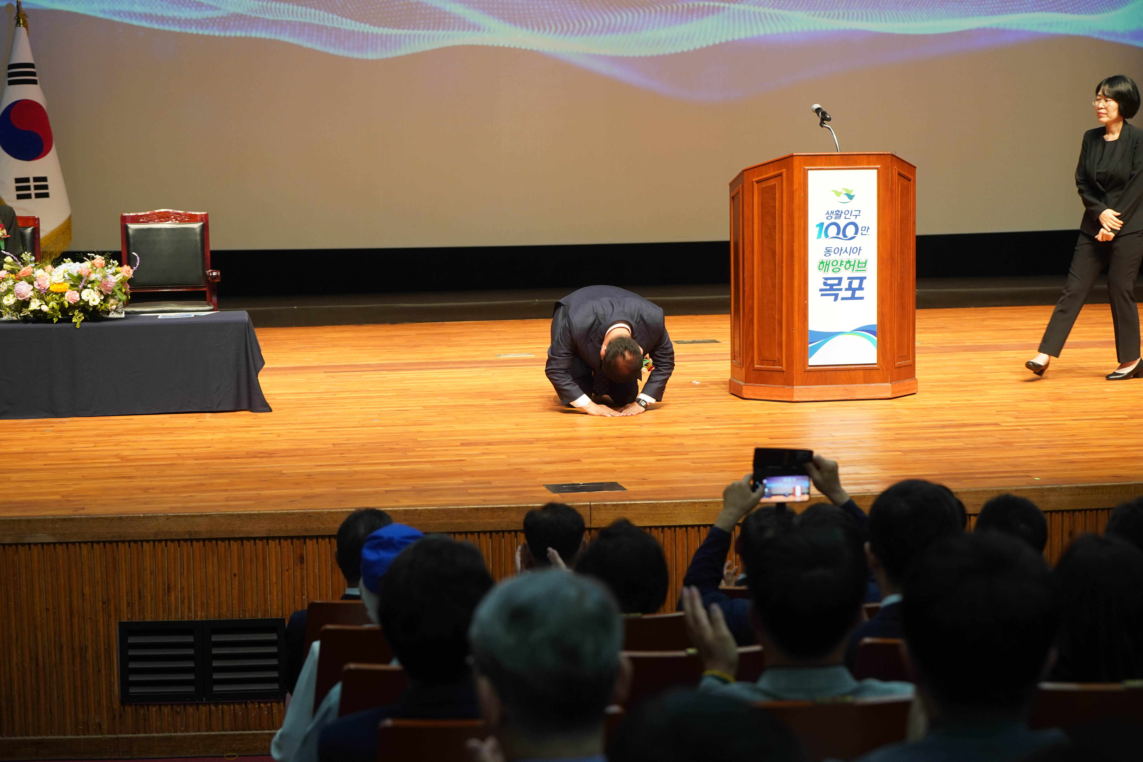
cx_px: 572
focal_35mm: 70
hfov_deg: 28.8
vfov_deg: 19.5
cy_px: 381
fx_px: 2222
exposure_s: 1/160
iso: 1600
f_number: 4
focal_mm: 70
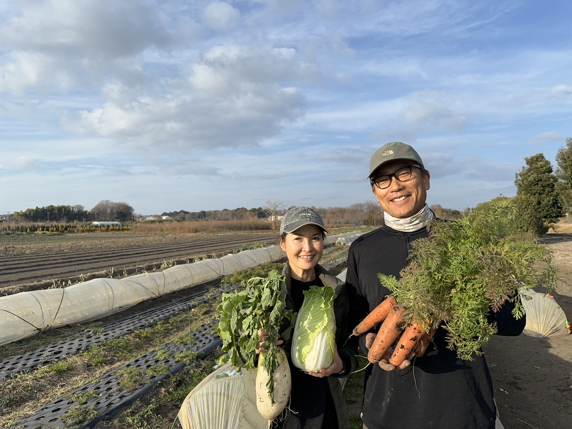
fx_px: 397
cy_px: 214
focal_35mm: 24
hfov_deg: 71.6
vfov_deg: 56.8
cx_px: 286
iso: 80
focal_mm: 6.86
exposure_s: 1/3247
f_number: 1.78
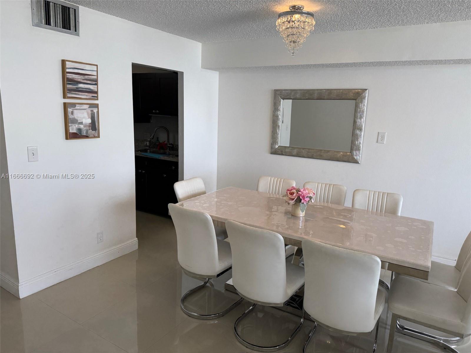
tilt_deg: -10.7
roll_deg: -1.3
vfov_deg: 56.8
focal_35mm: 24
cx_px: 236
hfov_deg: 71.6
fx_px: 327
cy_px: 176
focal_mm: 6.76
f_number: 1.78
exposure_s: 1/335
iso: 100
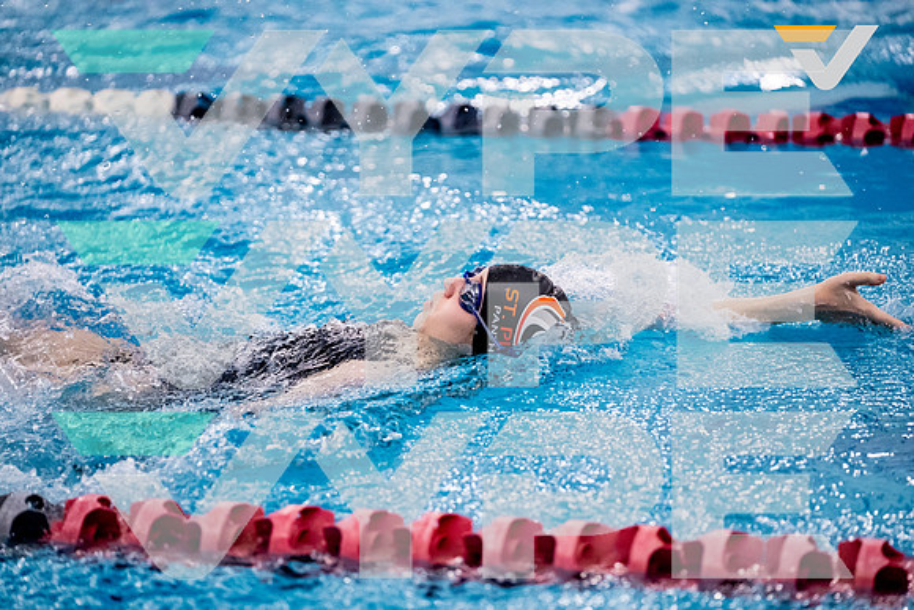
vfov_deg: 9.7
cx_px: 457
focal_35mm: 142
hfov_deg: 14.4
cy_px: 305
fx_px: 3606
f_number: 2.8
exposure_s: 1/1250
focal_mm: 142
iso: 6400
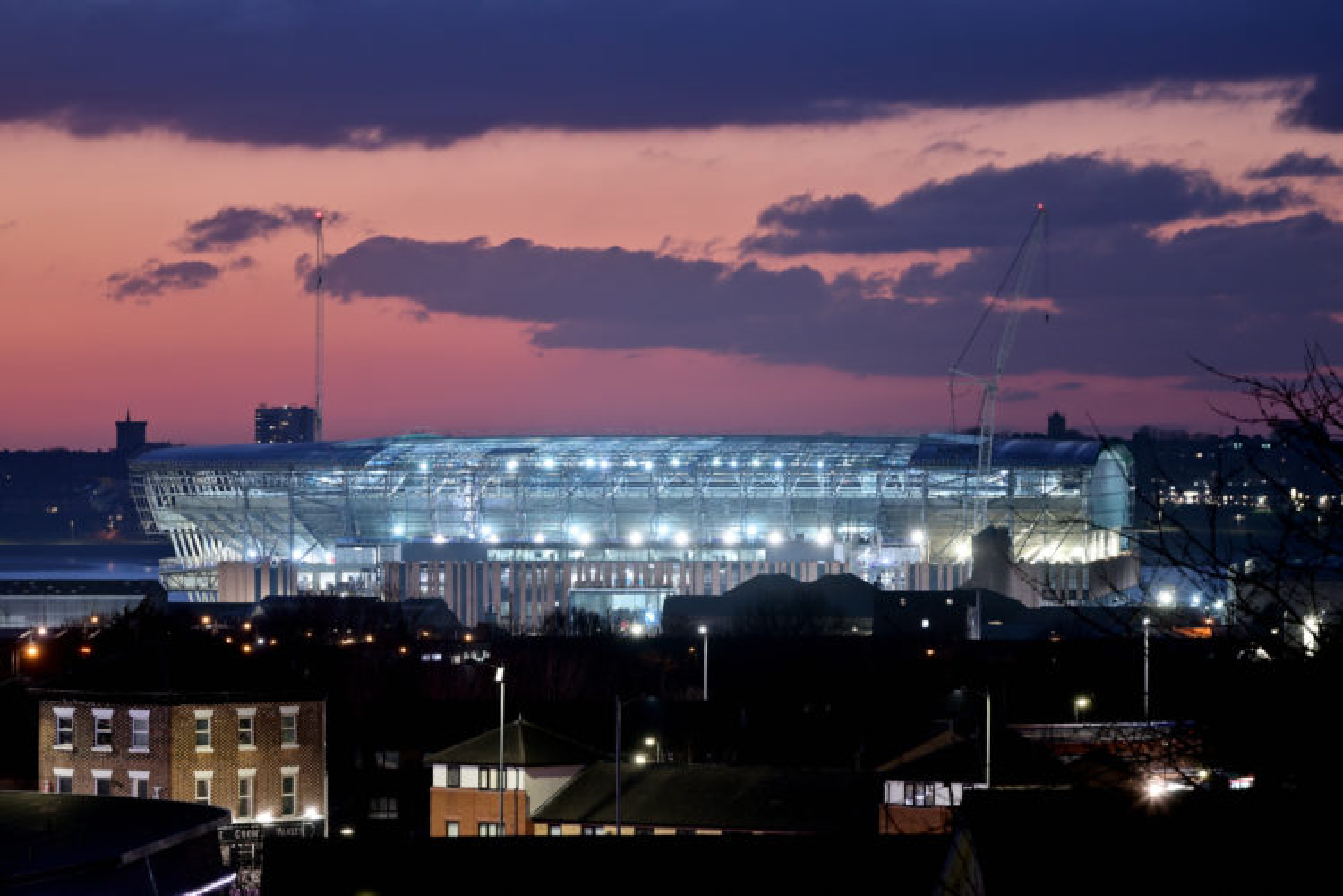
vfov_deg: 6.9
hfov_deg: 10.3
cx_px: 672
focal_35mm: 200
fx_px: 7461
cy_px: 448
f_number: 5.6
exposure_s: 1
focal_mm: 200
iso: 100
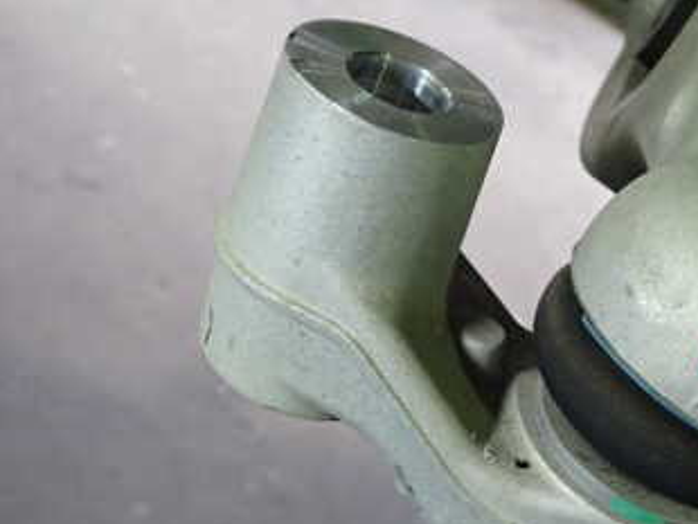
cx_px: 637
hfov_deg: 31.5
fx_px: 1170
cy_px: 414
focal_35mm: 58
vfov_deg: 24.9
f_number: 2.3
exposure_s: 1/30
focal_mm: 5.4
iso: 320
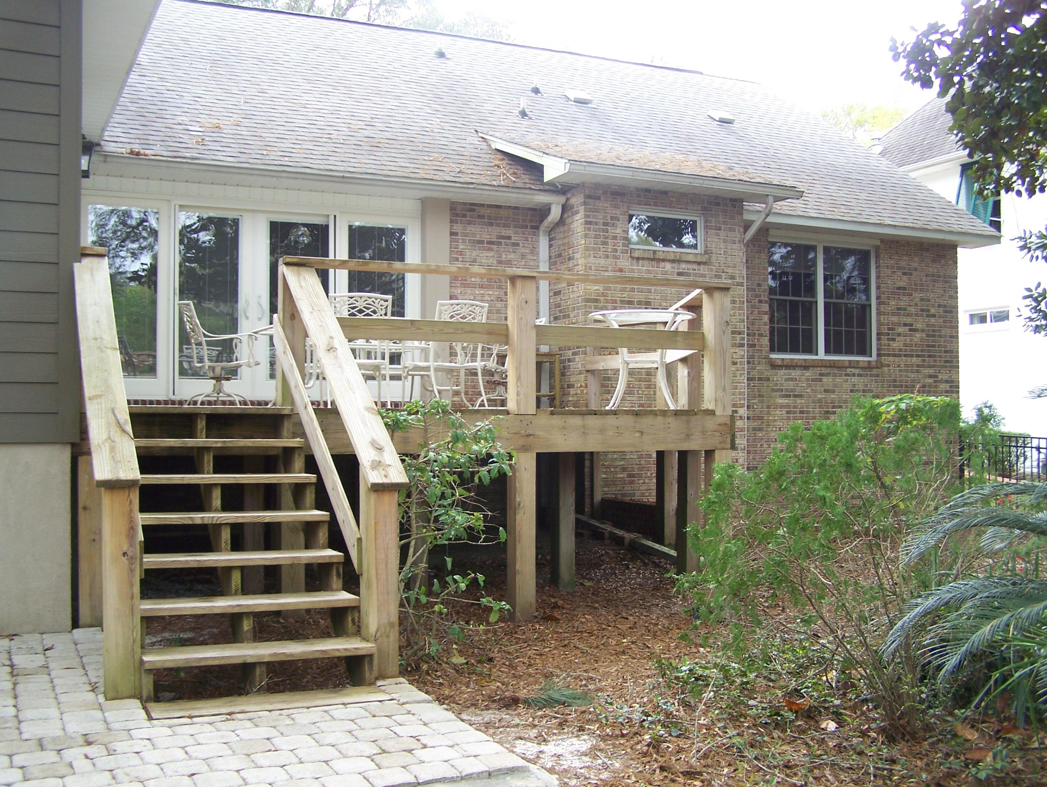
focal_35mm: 38
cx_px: 524
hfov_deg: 48.9
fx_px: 1150
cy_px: 394
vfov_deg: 37.8
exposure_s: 1/100
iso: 80
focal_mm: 6.3
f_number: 2.8
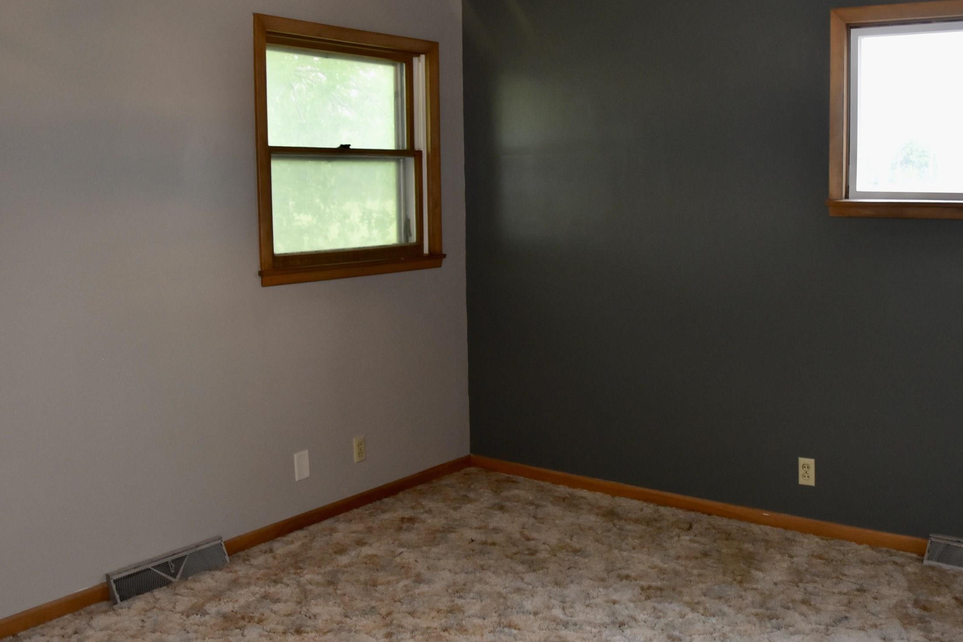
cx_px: 632
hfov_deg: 56.2
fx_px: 883
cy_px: 257
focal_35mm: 33
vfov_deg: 39.8
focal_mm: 16
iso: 800
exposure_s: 1/100
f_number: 5
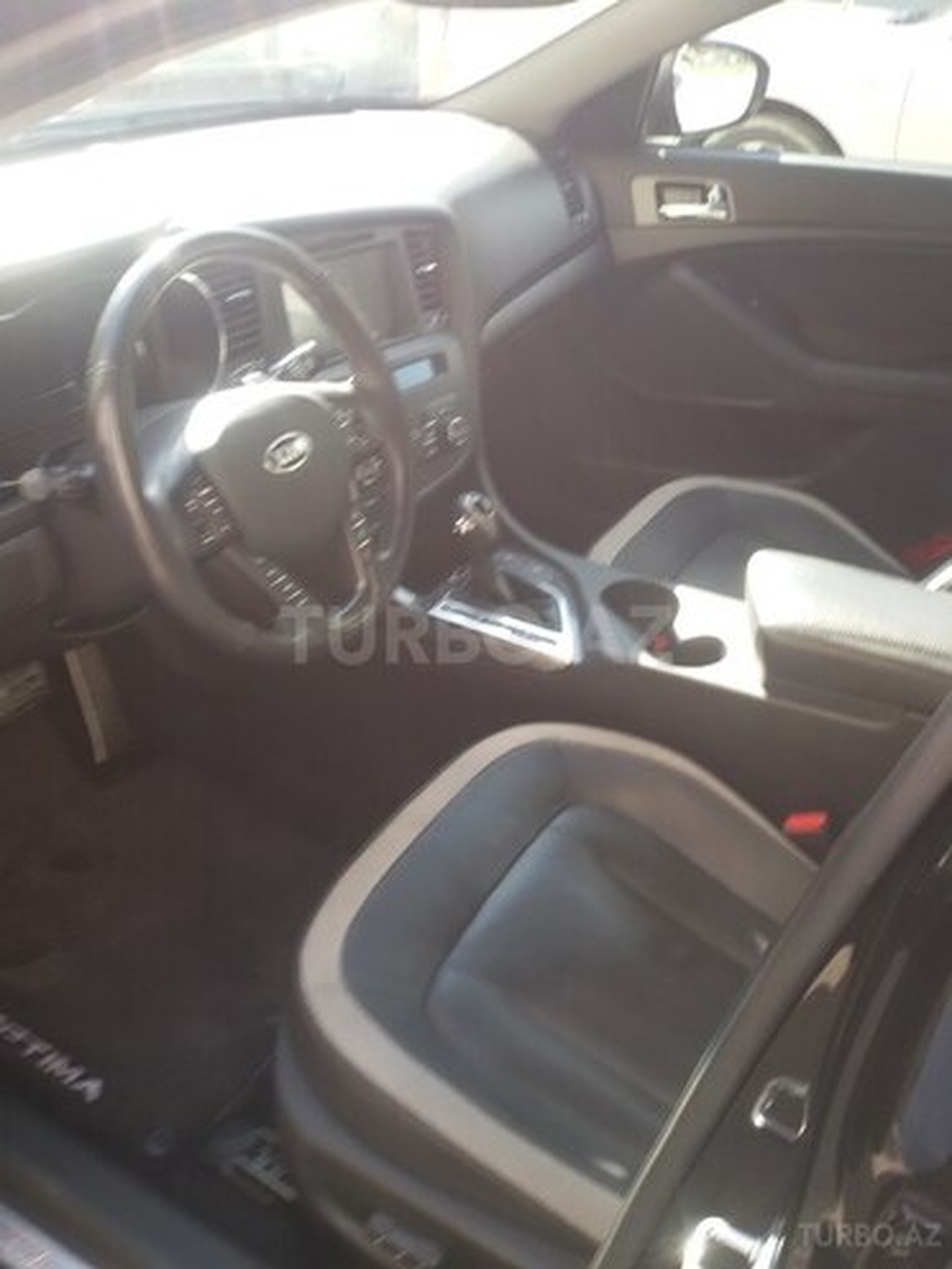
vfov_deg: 58.4
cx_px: 476
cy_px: 634
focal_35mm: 31
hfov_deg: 45.4
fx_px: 1137
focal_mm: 2.93
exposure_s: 1/50
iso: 40
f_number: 2.4
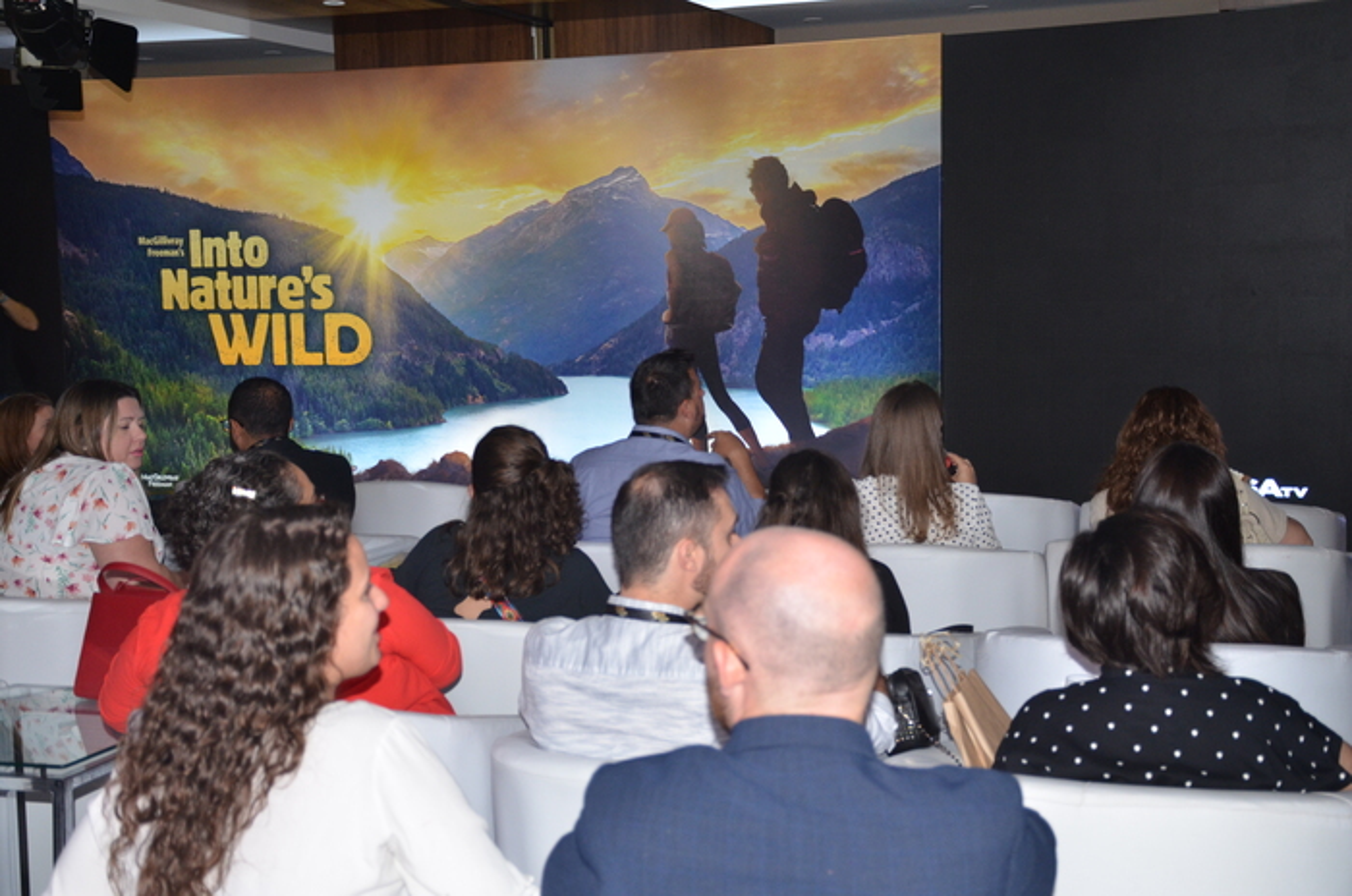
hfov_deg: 38.9
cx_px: 676
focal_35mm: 51
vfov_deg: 26.4
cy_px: 448
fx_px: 1912
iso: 800
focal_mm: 34
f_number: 4.2
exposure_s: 1/60
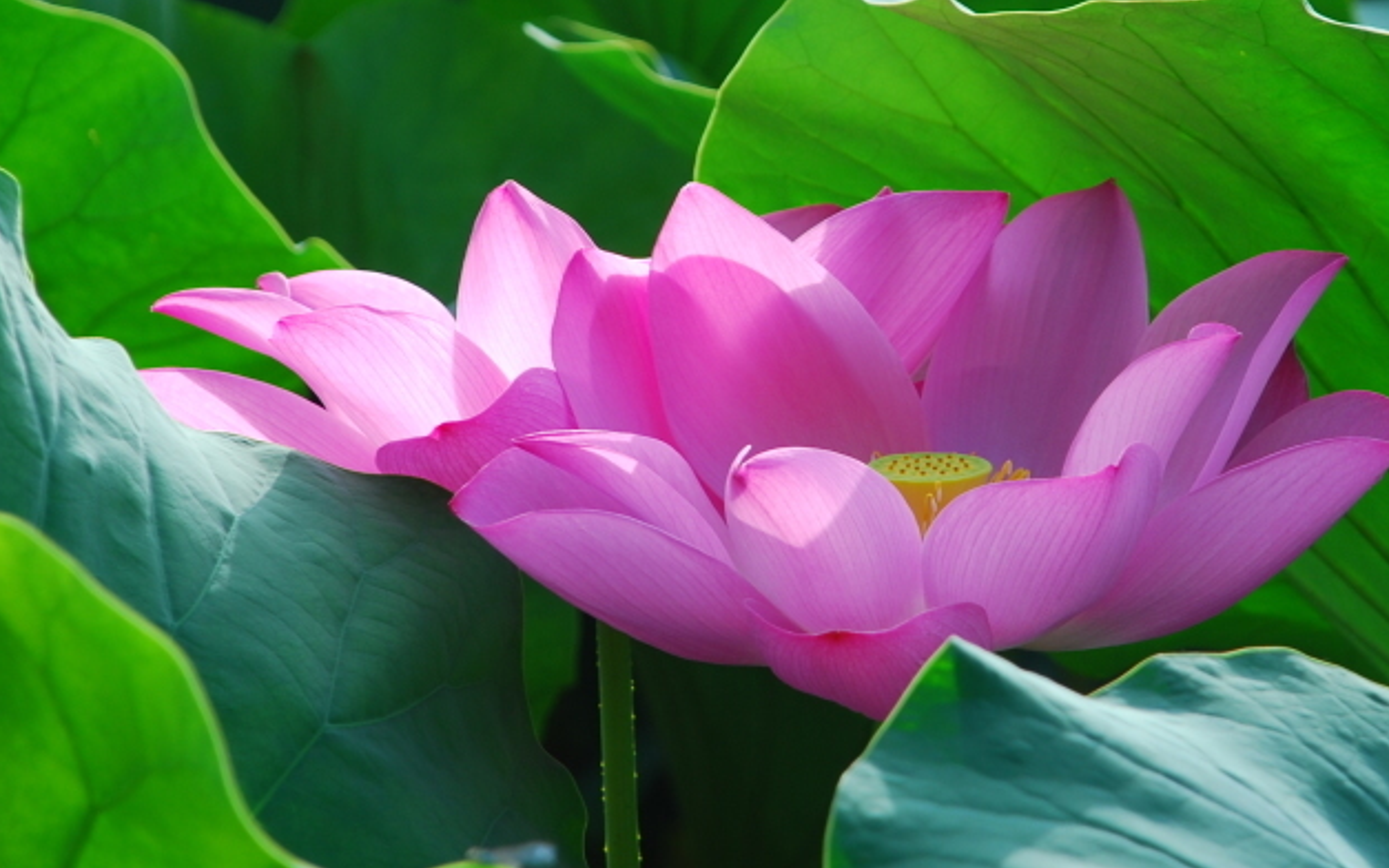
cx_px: 933
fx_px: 12790
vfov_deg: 3.9
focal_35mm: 338
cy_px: 265
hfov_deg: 6.2
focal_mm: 135
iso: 100
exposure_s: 1/160
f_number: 5.6
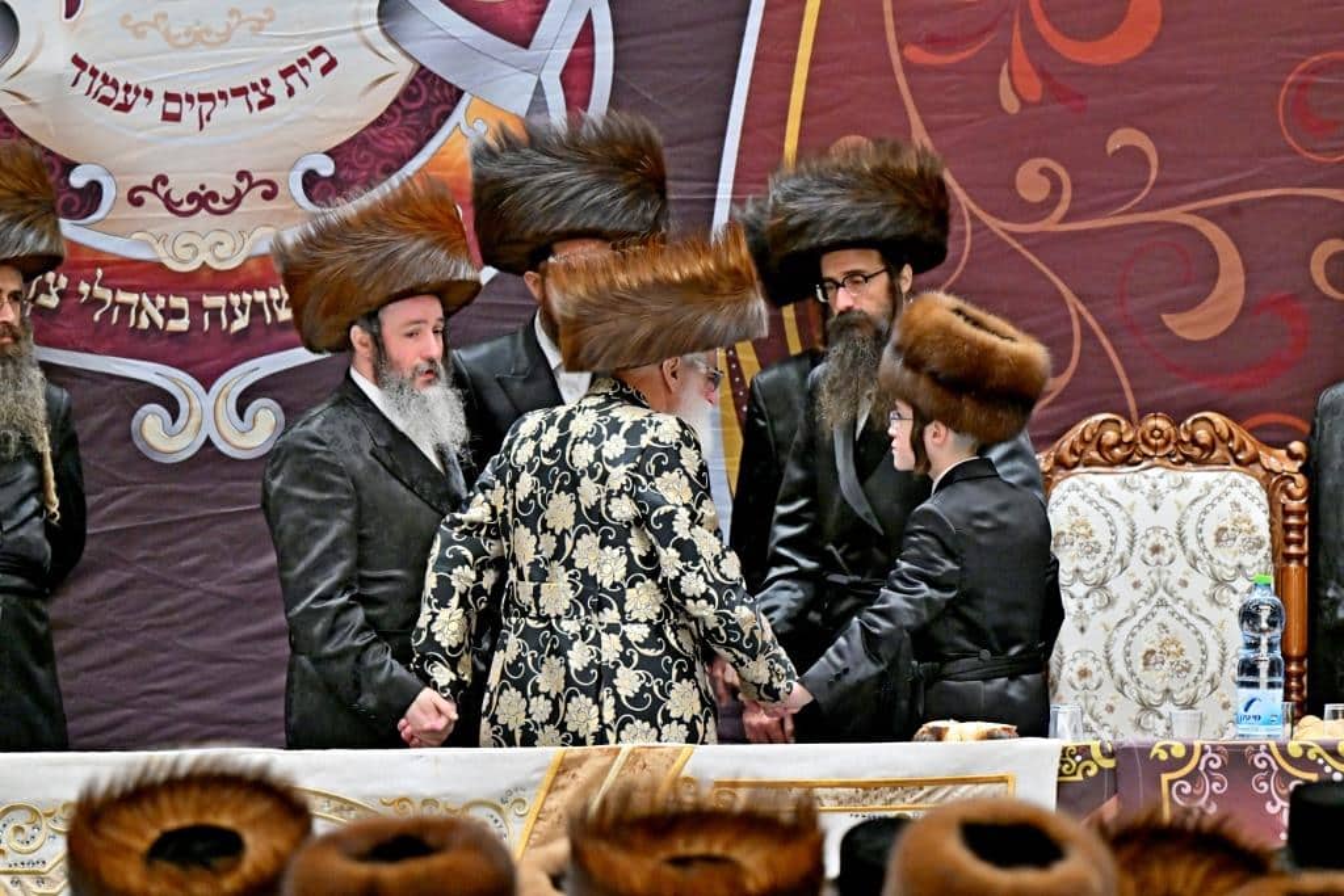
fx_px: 13441
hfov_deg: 5.7
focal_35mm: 360
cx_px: 672
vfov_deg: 3.8
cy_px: 448
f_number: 6
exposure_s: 1/800
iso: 3200
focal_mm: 360
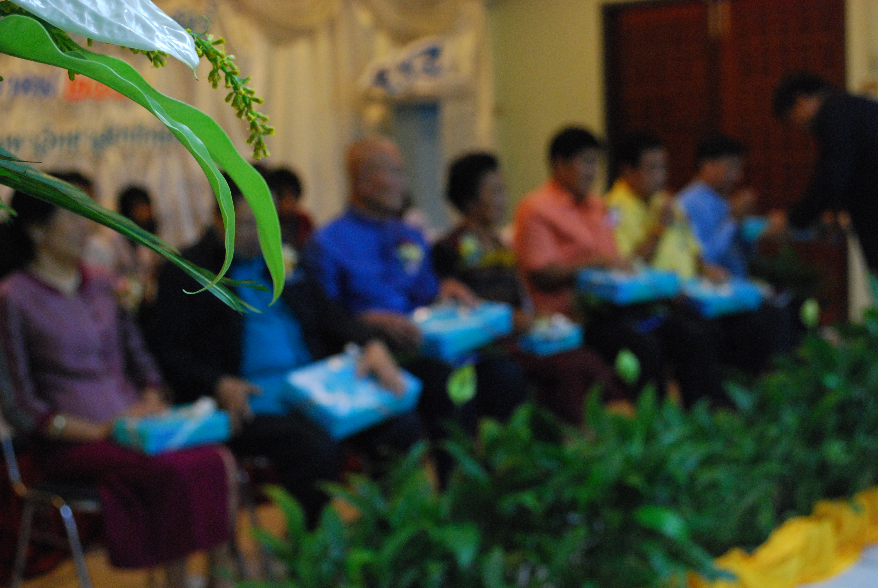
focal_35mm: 52
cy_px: 294
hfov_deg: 37.8
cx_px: 439
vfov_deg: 25.8
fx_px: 1282
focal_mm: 35
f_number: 5.6
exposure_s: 1/25
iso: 1600
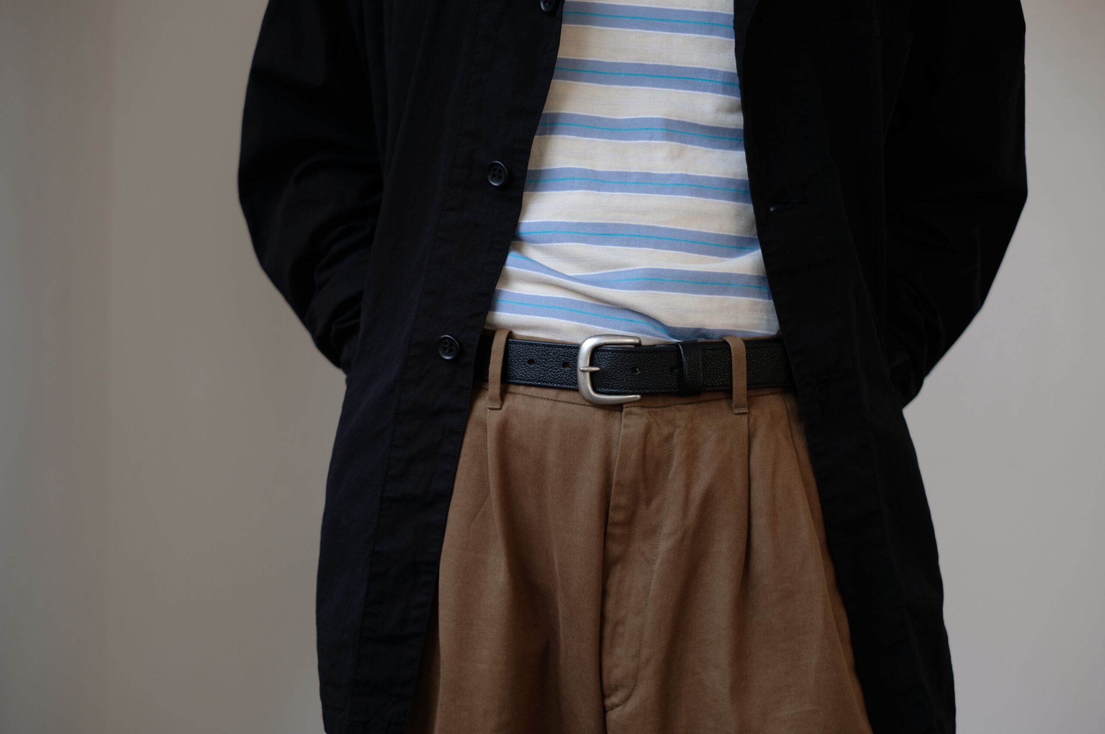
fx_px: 1625
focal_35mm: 53
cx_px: 552
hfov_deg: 37.5
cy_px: 367
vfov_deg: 25.5
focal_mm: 35
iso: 200
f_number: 2
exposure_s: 1/340
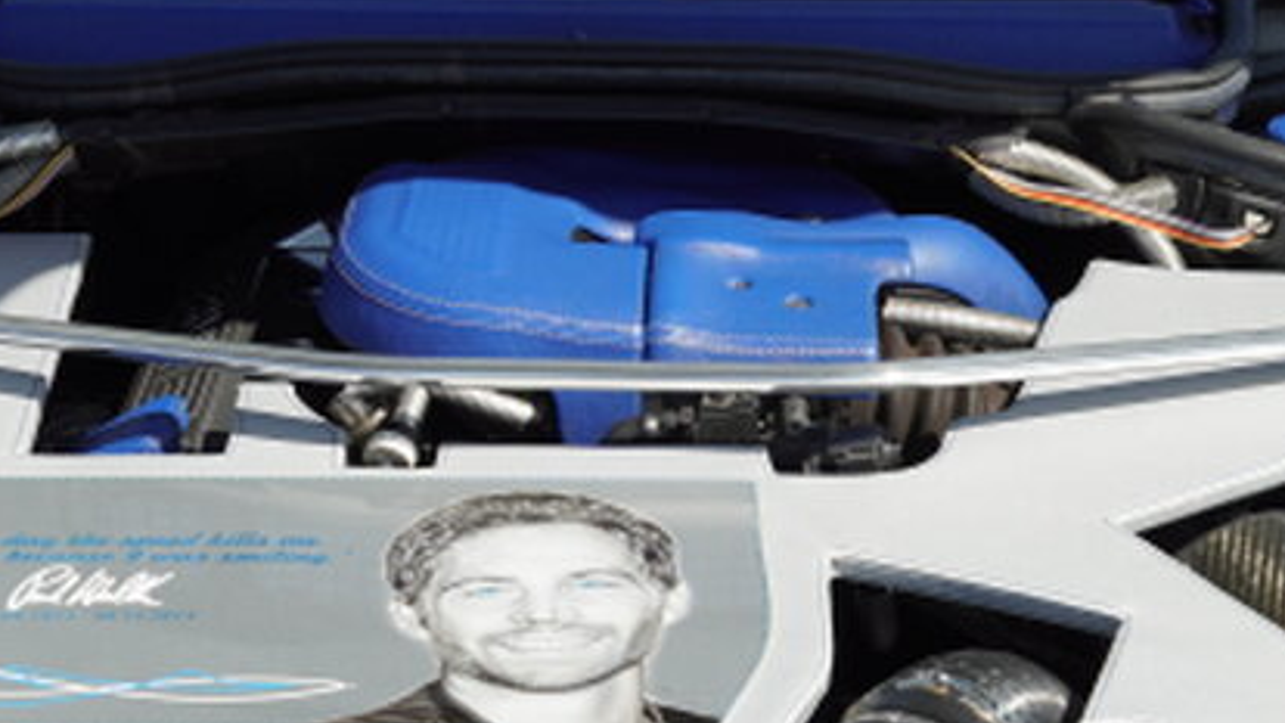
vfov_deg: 10.3
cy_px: 289
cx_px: 497
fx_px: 4021
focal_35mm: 118
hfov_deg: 18.1
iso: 100
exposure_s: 1/80
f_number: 4.5
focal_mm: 28
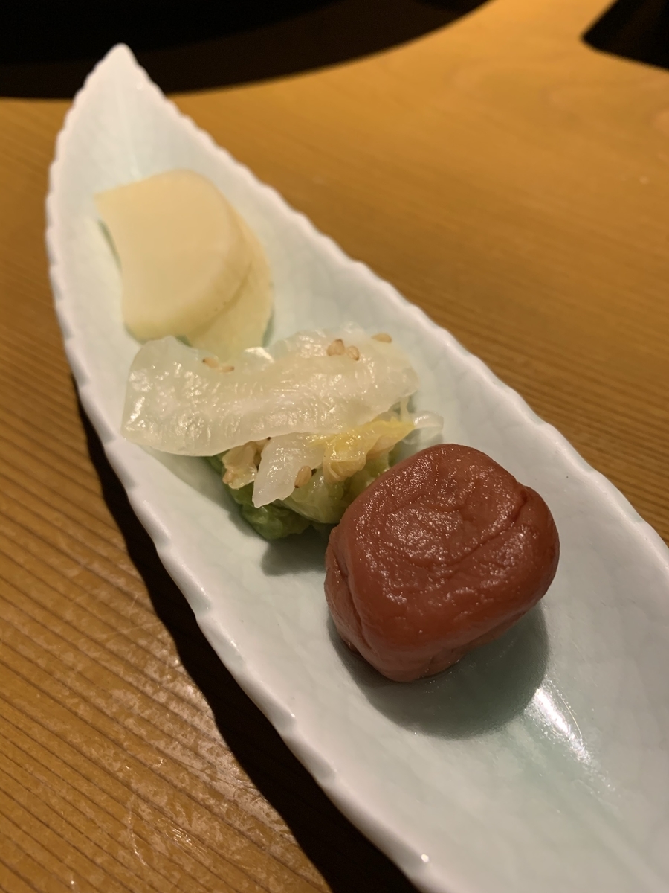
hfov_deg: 53.1
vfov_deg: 67.3
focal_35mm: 26
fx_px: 670
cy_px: 446
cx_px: 334
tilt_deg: -52.9
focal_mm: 4.25
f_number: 1.8
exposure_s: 1/60
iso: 200
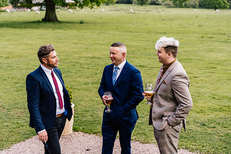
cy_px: 77
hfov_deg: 28.5
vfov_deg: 19.3
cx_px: 116
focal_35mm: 71
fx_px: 454
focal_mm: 68
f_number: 4
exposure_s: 1/200
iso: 160
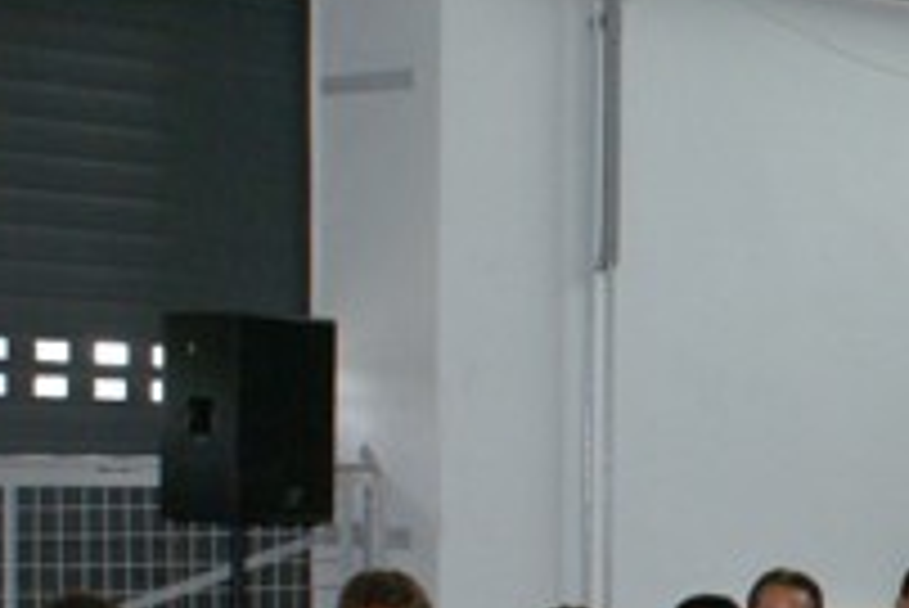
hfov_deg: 14.0
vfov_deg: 10.0
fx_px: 3411
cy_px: 775
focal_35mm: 135
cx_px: 1440
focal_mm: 26
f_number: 5.6
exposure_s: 1/30
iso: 800
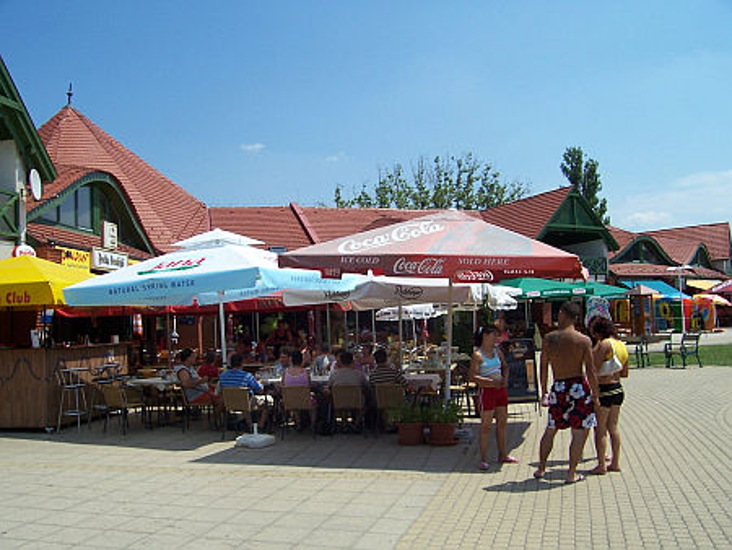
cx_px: 366
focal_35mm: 34
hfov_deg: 53.9
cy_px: 275
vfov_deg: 41.8
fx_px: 719
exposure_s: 1/750
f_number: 5.6
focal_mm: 5.6
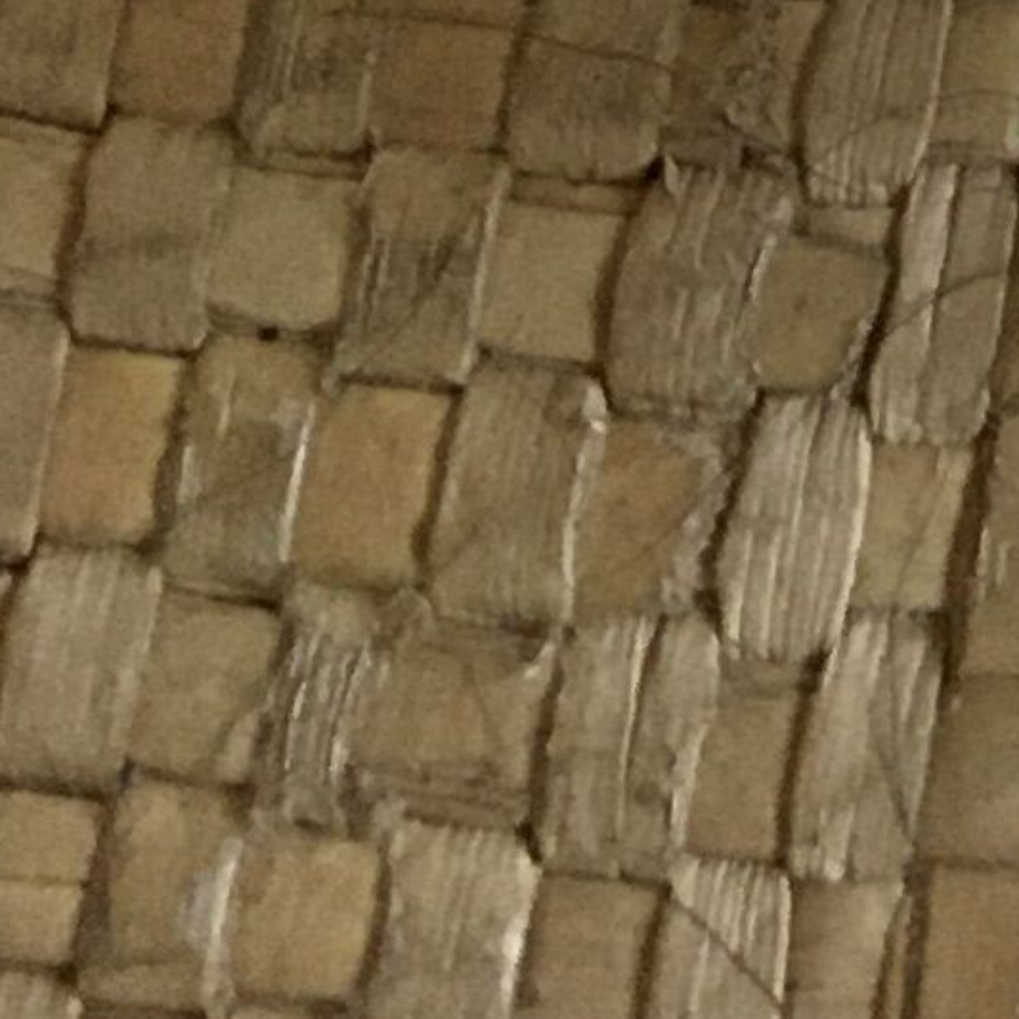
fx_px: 6461
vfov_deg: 7.3
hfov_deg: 8.2
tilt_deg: -67.3
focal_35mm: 194
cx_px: 2610
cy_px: -2667
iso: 160
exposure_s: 1/33
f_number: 2.2
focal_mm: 4.15
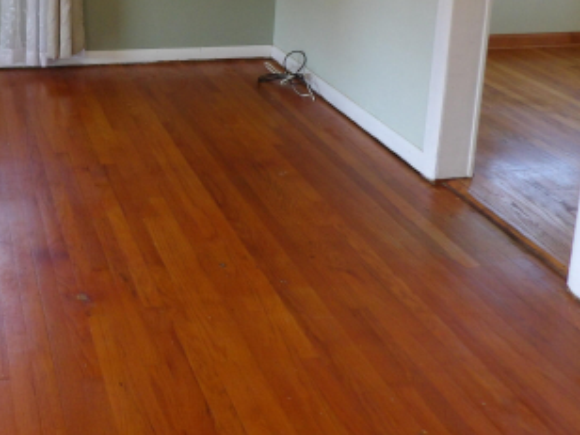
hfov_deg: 35.1
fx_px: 871
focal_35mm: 52
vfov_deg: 27.0
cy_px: 38
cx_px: 82
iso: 184
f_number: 3.2
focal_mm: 4.3
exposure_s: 1/33
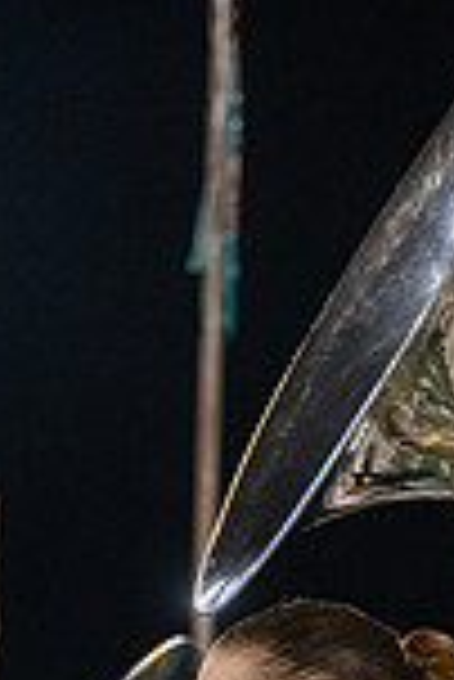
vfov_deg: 12.5
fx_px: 2982
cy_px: 959
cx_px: 180
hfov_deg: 8.7
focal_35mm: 158
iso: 2000
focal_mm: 53
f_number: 3.2
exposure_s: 1/500
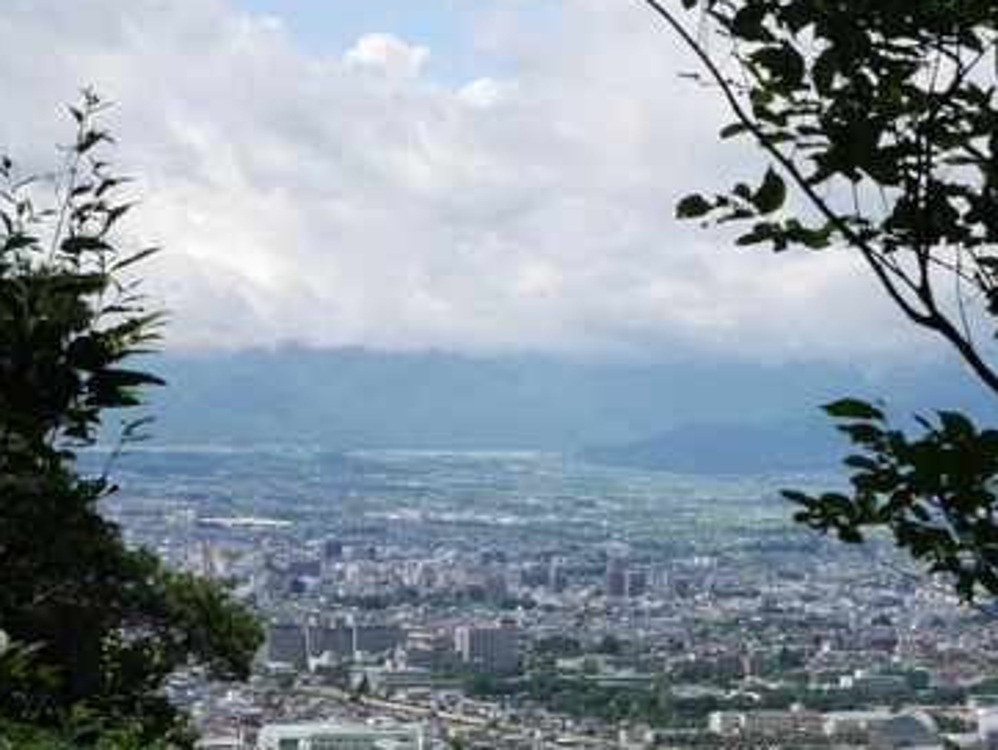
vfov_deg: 13.9
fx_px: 3058
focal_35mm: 106
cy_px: 589
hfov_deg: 18.5
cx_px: 595
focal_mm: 32
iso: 200
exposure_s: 1/320
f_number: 9
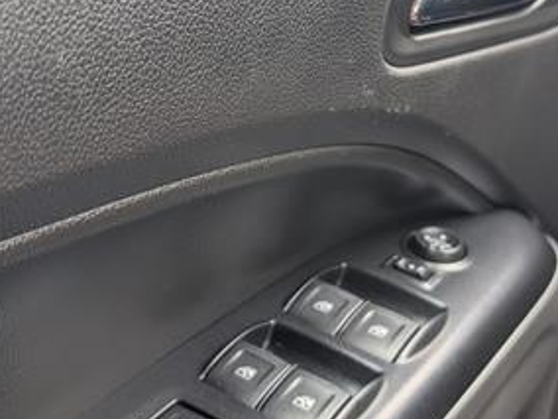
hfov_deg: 35.5
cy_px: 159
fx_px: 870
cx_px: 305
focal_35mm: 54
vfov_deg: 27.0
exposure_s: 1/250
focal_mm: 6.9
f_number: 1.68
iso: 17
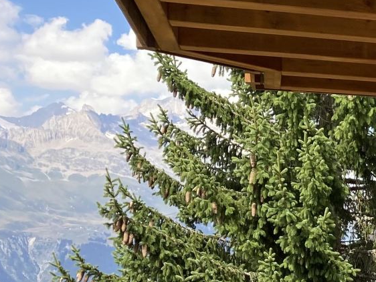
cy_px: 333
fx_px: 1108
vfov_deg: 14.1
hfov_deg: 16.6
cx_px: 644
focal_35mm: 102
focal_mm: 3.99
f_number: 1.8
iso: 20
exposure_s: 1/600
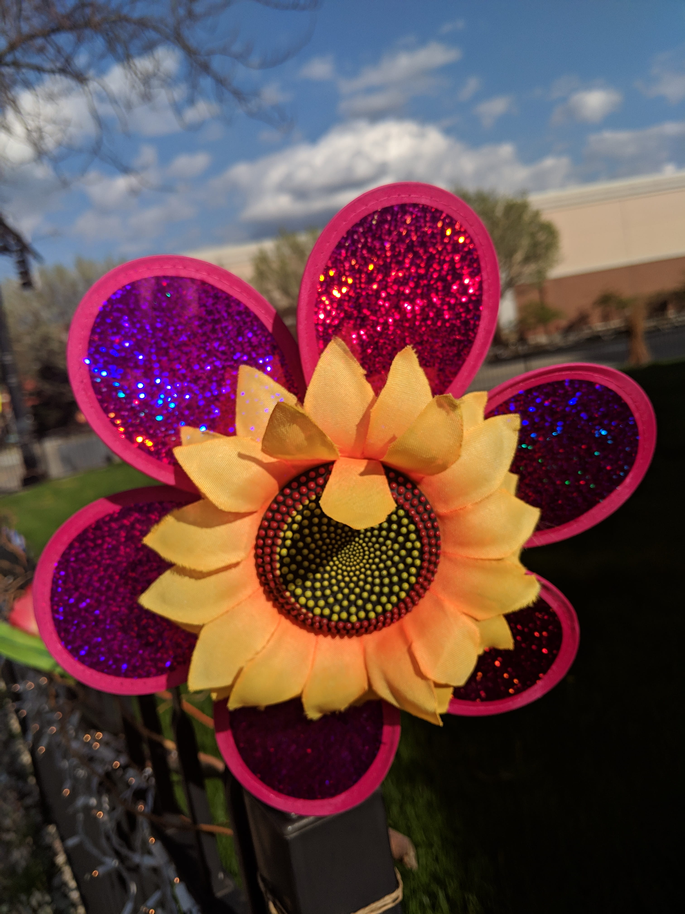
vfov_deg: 65.3
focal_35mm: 27
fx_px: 712
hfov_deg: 51.4
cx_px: 342
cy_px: 457
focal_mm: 4.44
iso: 64
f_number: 1.8
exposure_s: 1/11765
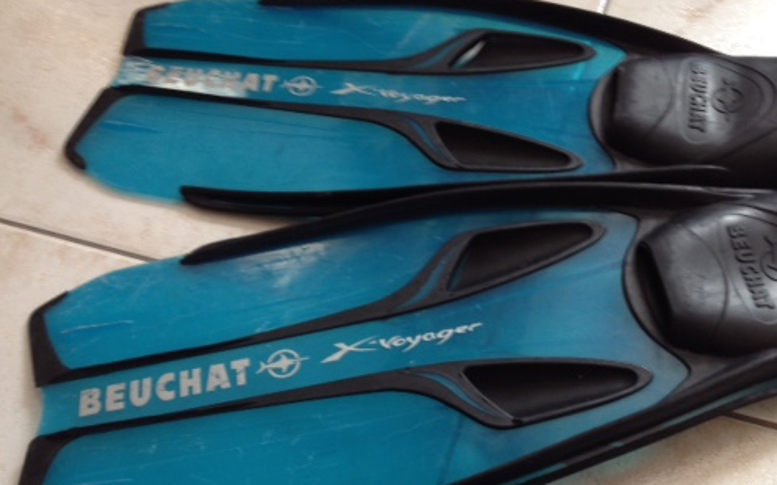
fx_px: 1016
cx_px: 455
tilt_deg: -56.9
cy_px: 304
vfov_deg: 26.8
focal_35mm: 48
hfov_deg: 41.7
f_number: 2.4
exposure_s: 1/20
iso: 80
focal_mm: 4.28
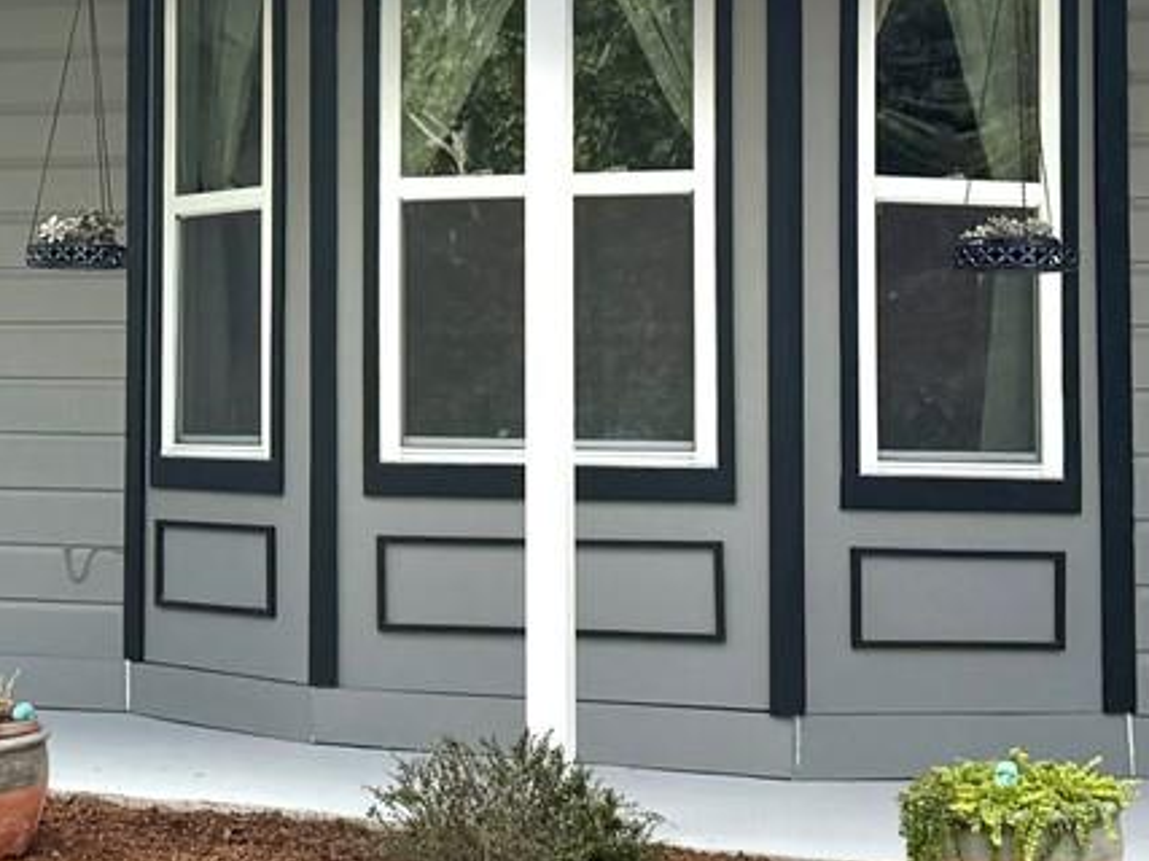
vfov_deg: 16.3
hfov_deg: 21.1
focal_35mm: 90
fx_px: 2987
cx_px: 38
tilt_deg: +2.7
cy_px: 204
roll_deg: -0.4
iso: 100
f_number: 1.78
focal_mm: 6.76
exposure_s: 1/3021
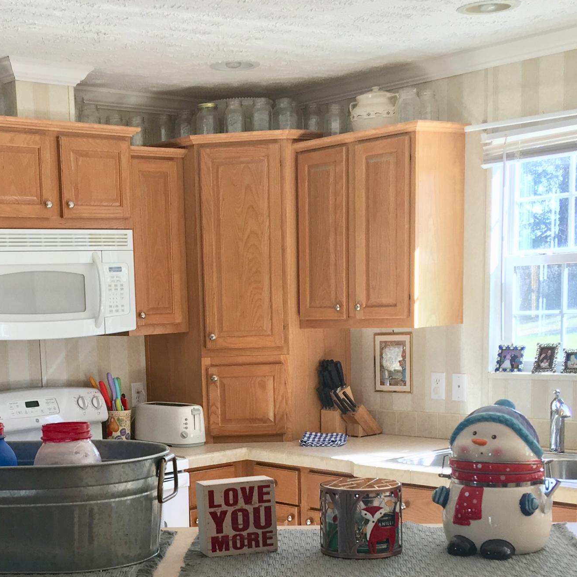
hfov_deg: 29.2
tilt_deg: -5.6
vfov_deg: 28.9
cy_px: 459
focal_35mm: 58
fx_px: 1094
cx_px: 156
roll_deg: +1.6
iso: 32
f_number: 2.2
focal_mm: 4.15
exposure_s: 1/40
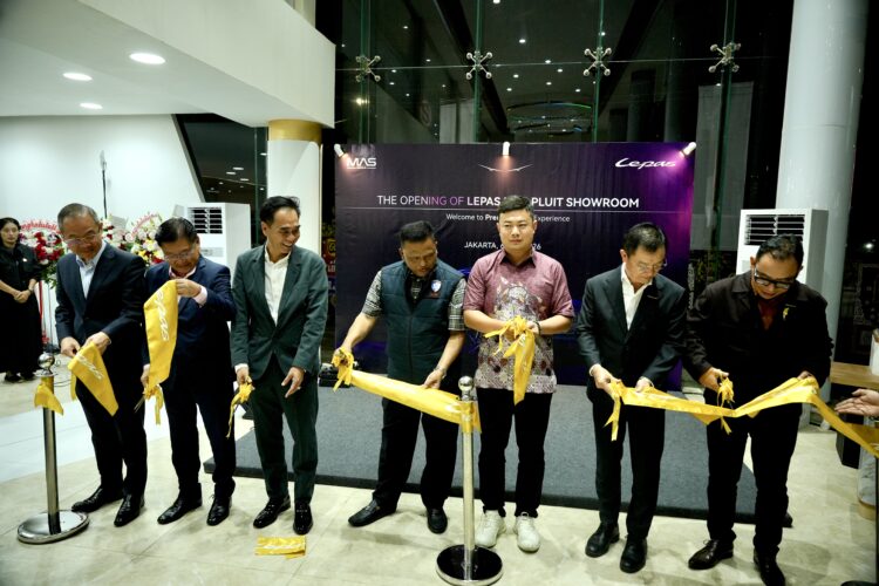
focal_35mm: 24
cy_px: 293
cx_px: 440
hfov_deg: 73.7
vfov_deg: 53.1
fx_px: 586
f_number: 4
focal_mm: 24
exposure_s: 1/250
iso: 800
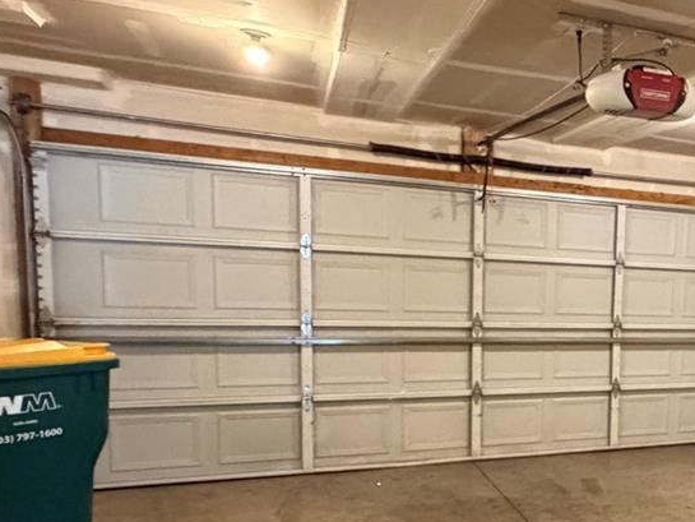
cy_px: 350
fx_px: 743
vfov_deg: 38.2
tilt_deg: -4.9
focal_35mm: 37
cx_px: 708
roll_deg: -3.0
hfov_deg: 42.6
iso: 1000
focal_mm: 2.22
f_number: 2.2
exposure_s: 1/60
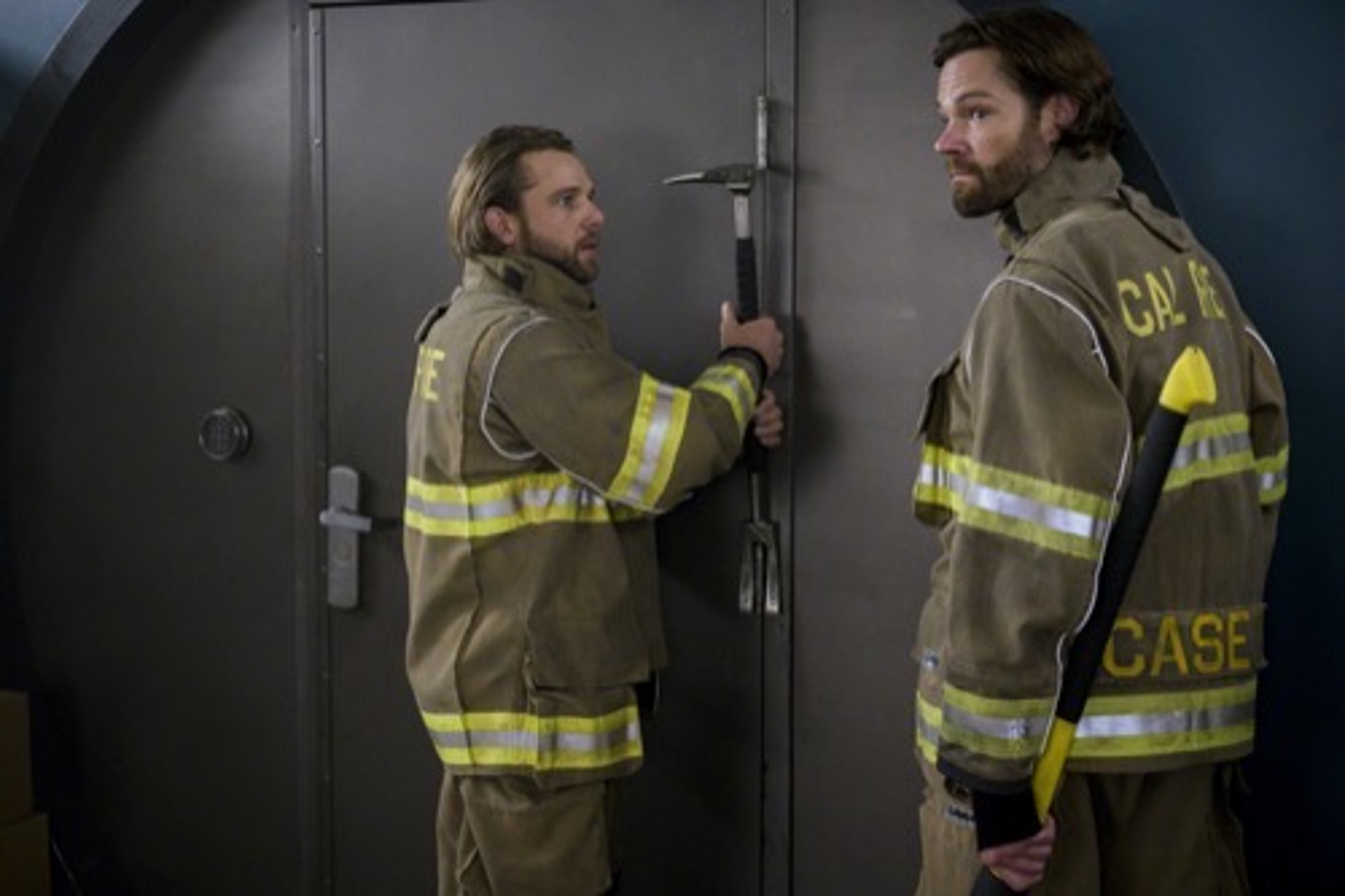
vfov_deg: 29.2
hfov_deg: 42.8
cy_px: 448
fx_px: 1718
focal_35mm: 46
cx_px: 672
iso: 8000
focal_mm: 46
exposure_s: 1/125
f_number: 4
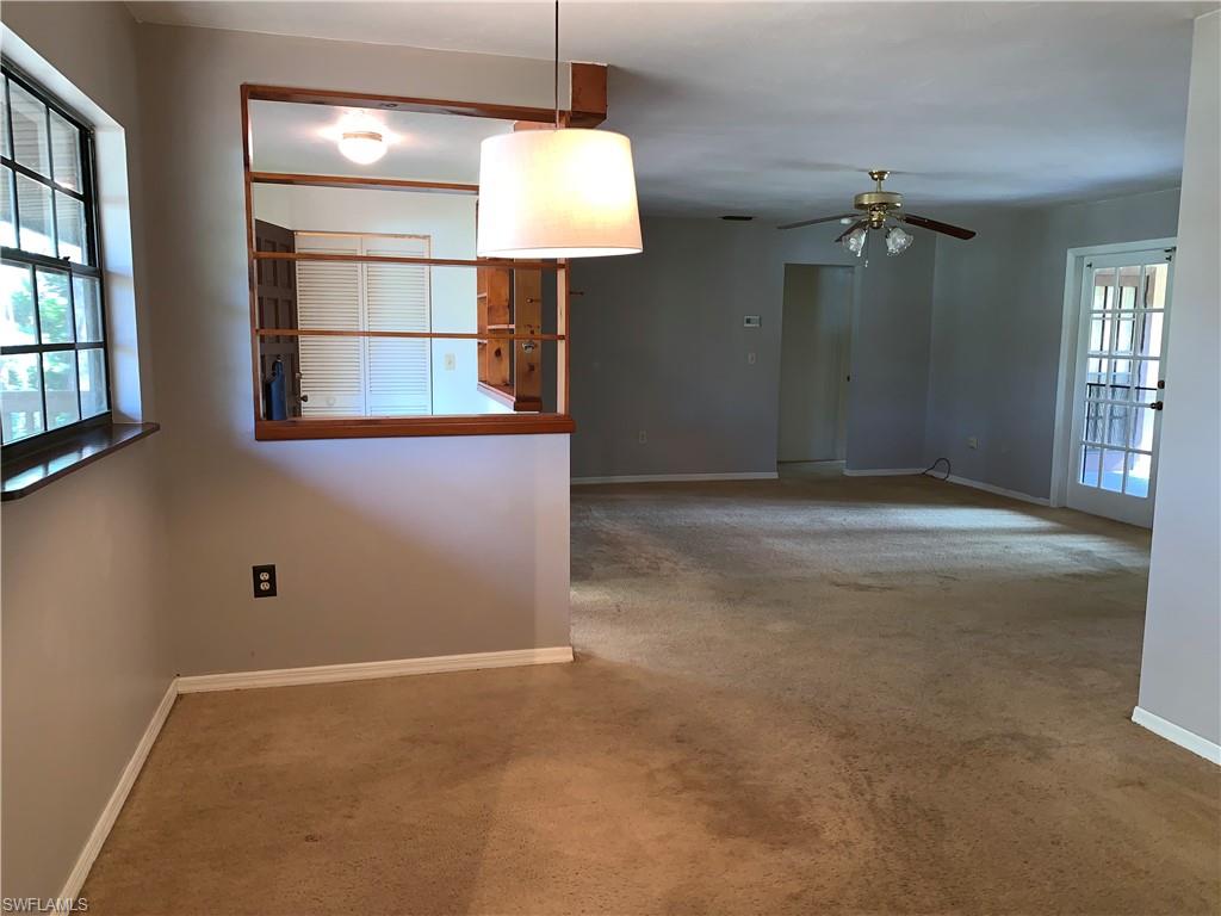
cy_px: 458
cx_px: 610
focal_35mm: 26
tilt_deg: -7.4
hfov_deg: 67.3
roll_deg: -1.1
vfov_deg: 53.1
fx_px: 917
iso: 40
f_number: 1.8
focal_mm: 4.25
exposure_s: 1/15
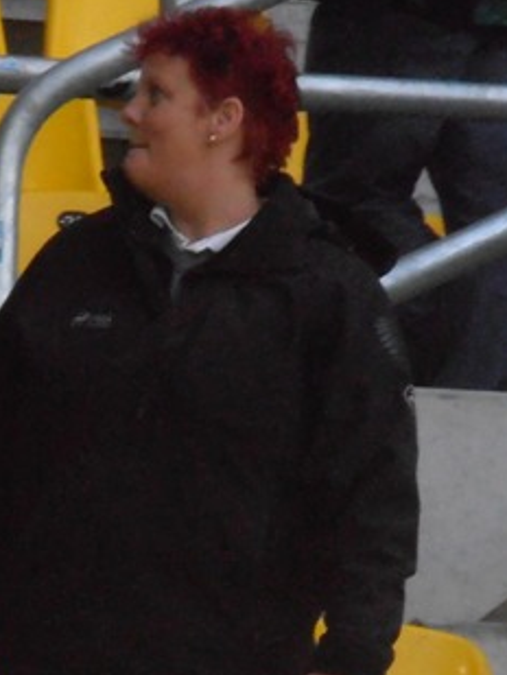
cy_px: 402
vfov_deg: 2.9
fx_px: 13504
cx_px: -232
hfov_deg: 2.1
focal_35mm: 692
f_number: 5.8
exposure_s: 1/160
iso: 800
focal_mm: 47.27
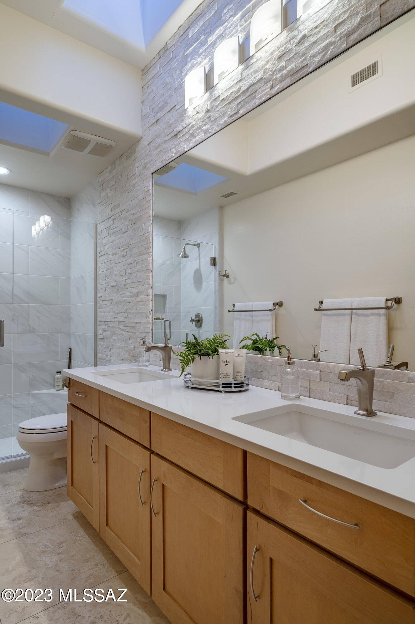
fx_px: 329
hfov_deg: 64.5
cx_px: 208
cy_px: 312
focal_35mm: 19
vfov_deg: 86.9
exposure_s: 1/50
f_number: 10
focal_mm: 19
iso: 200
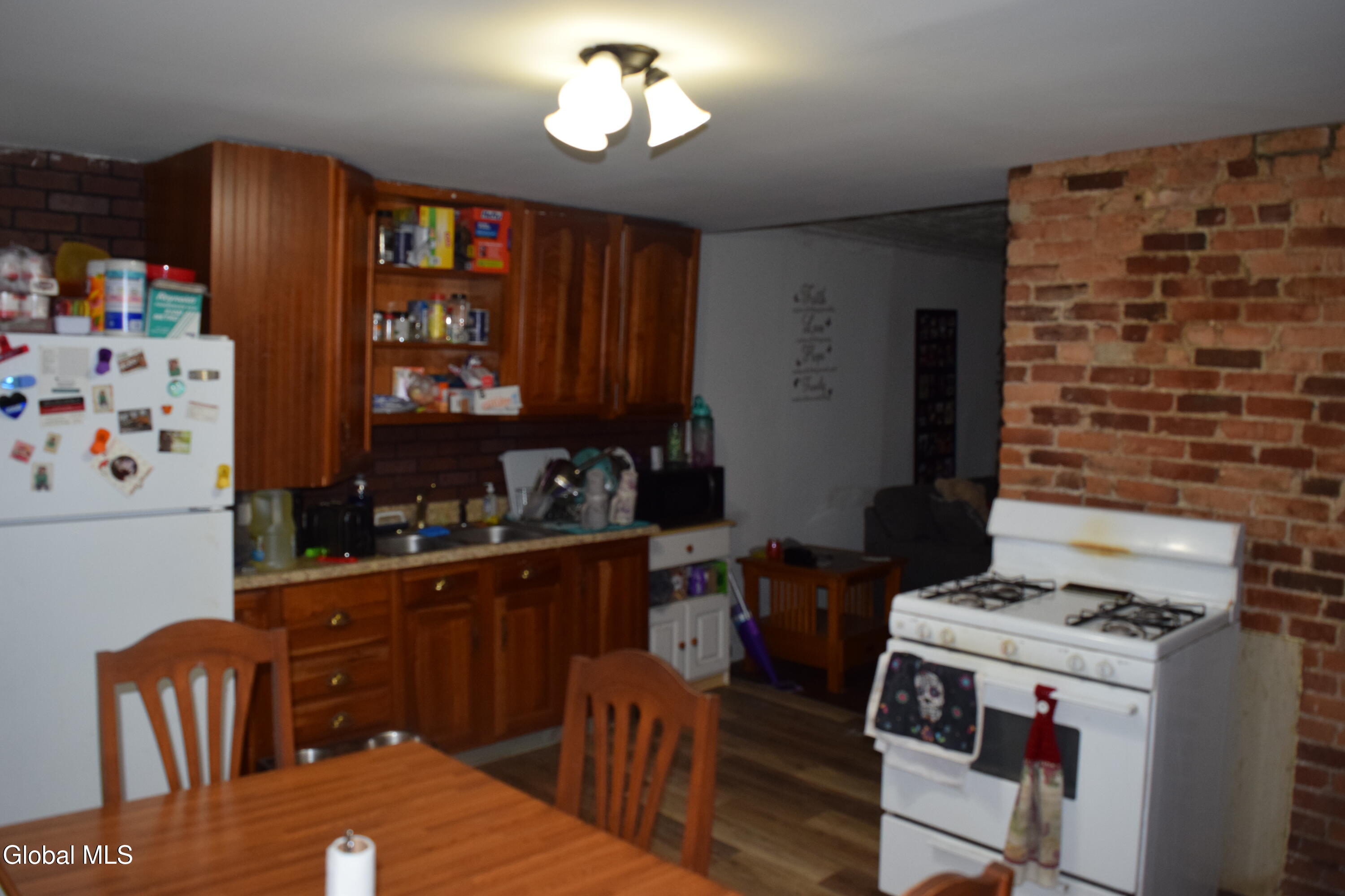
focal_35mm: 27
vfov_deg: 47.9
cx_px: 672
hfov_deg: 67.4
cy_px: 448
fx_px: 1009
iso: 800
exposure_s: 1/100
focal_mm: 18
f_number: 5
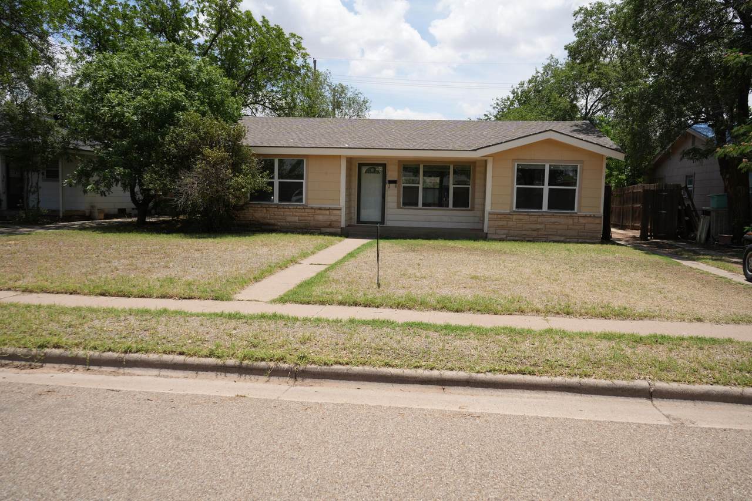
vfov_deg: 46.4
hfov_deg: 65.5
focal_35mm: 28
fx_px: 585
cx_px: 376
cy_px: 250
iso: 100
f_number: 6.3
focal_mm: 28
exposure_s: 1/400
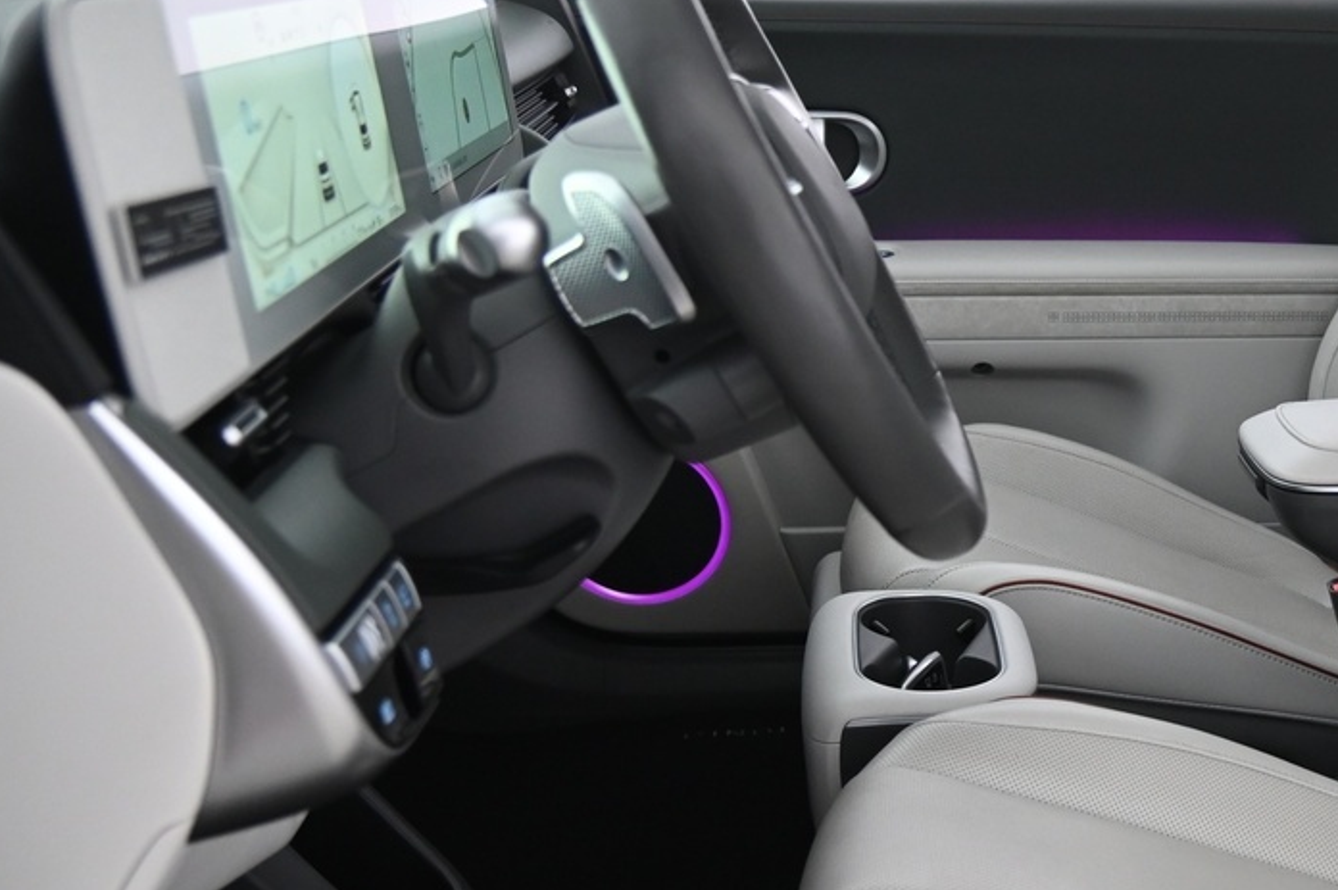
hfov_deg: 32.6
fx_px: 2080
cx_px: 1351
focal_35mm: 56
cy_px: 594
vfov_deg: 24.0
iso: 2000
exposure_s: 1/25
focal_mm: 24
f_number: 4
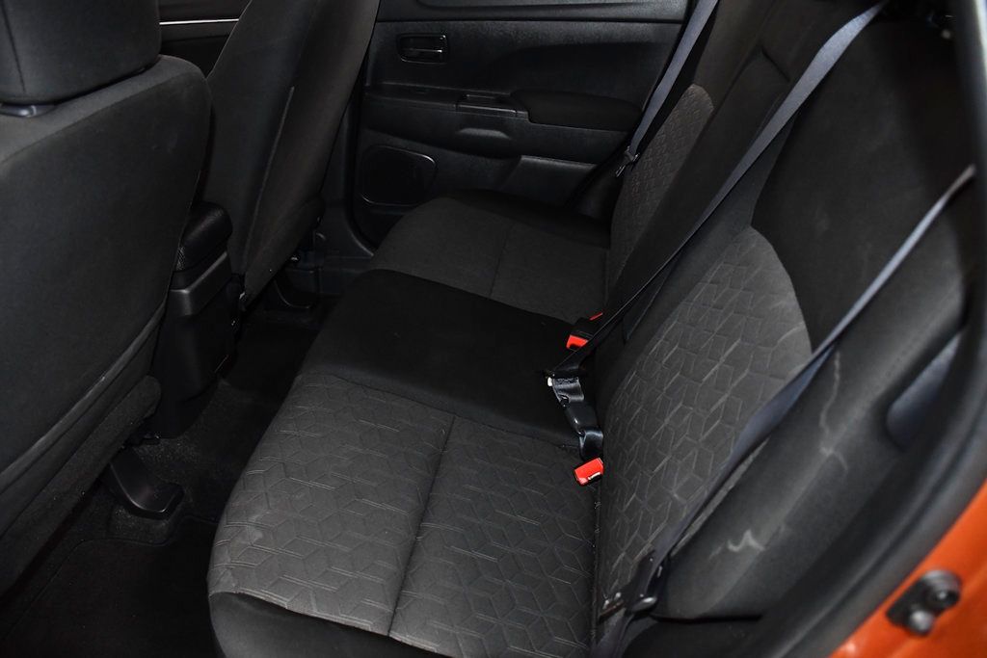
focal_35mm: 27
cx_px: 494
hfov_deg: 67.4
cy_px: 329
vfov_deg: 47.9
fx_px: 740
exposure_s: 1/250
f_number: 3.5
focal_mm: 18
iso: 2500
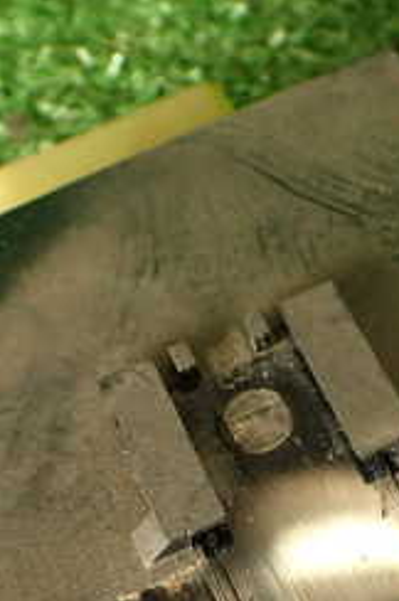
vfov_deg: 24.3
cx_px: 264
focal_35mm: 82
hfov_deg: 16.6
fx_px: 1367
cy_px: 512
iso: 200
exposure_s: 1/60
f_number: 2.4
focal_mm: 5.79
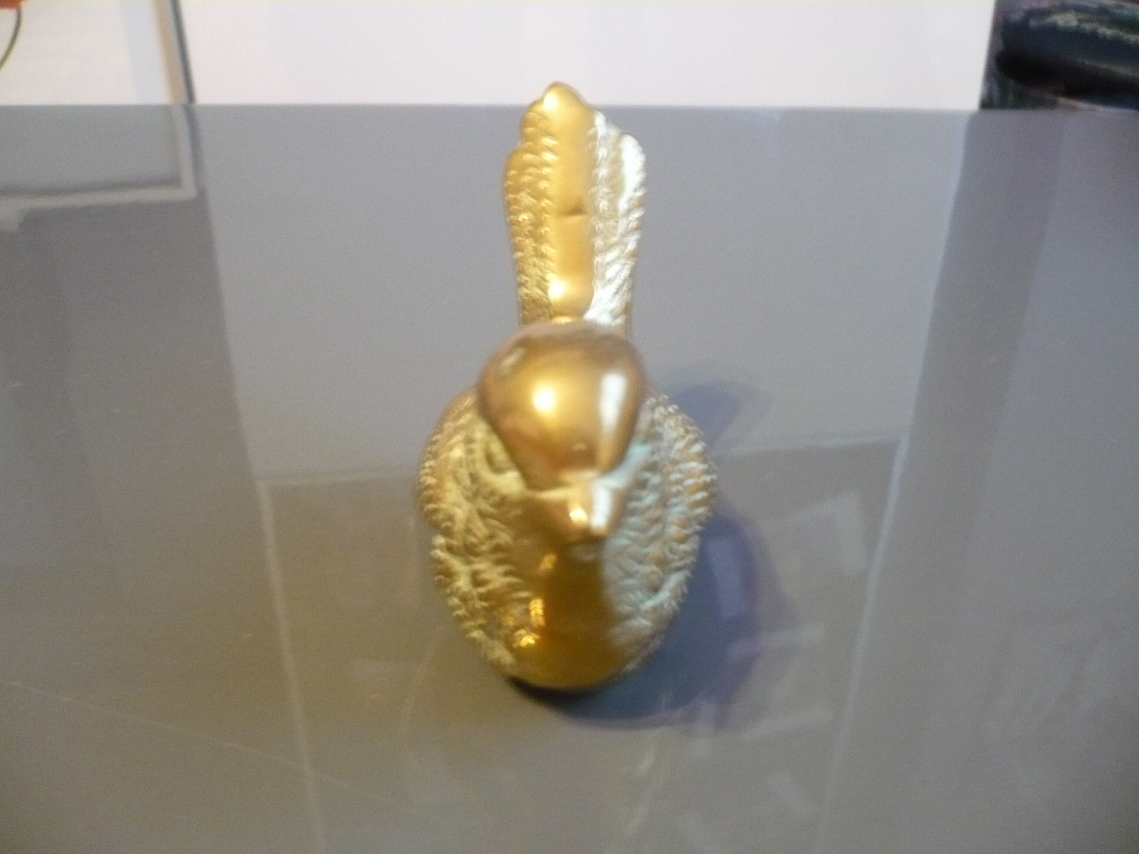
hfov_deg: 52.6
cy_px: 427
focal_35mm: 35
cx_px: 570
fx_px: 1152
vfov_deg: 40.7
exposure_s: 1/4
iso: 400
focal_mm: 5.8
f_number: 2.8
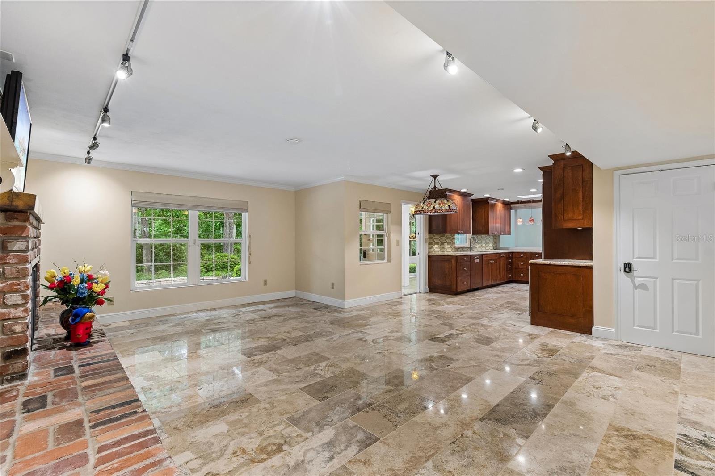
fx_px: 298
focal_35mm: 15
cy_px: 238
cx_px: 358
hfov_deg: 100.4
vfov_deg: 77.3
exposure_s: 1/4
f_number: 8
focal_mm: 10
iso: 200
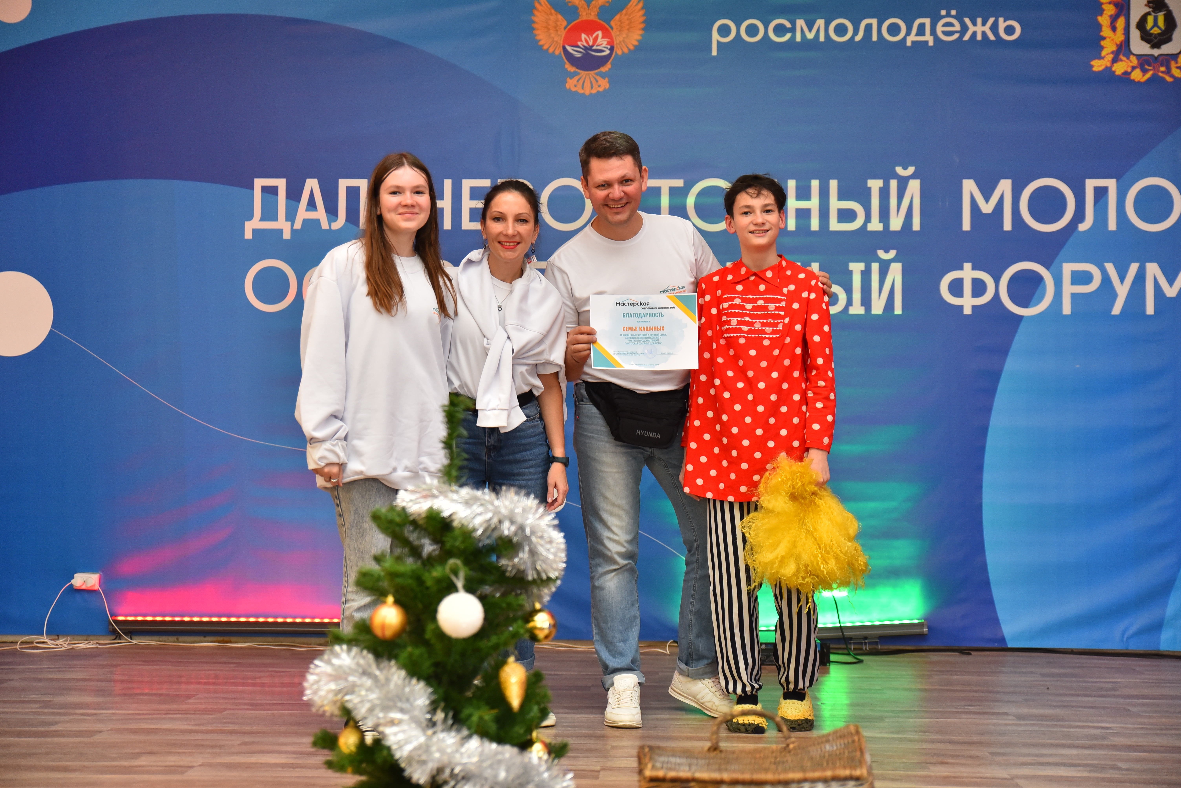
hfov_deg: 42.7
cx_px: 590
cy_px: 394
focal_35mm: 46
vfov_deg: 29.3
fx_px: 1510
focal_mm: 46
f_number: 3.2
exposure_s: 1/250
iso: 1000
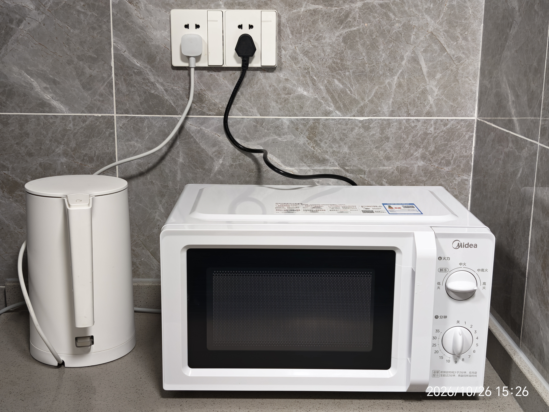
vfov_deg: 31.5
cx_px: 274
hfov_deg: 41.2
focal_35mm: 46
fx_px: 730
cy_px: 206
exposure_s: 1/33
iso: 400
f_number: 1.6
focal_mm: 6.55
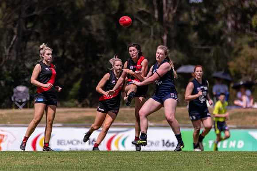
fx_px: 4057
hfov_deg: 3.6
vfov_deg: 2.4
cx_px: 173
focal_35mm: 568
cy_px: 115
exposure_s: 1/5000
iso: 800
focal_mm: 420
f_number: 6.3
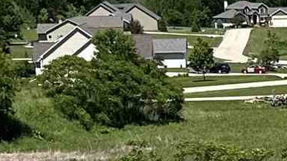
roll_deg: +1.4
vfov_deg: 5.6
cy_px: 398
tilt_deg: -16.8
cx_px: 465
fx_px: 1583
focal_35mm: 208
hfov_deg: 10.0
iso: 80
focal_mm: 6.86
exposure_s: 1/5000
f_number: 1.78
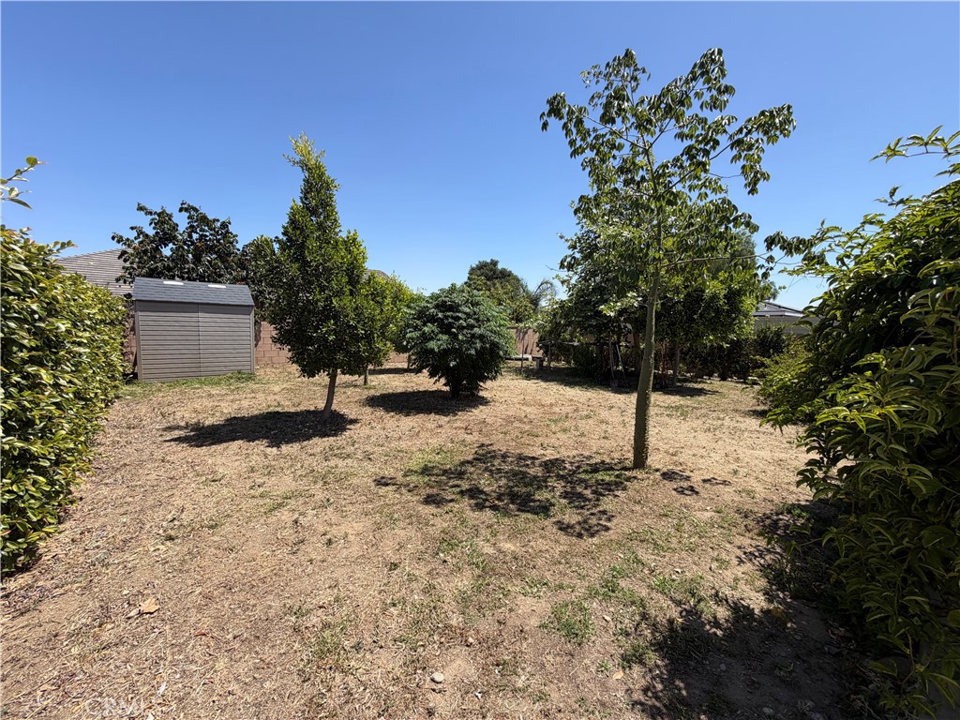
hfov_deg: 102.1
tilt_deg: -5.3
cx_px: 480
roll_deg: -0.5
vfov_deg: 85.7
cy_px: 360
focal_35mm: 14
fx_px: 388
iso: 25
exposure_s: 1/770
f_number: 2.2
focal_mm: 2.22
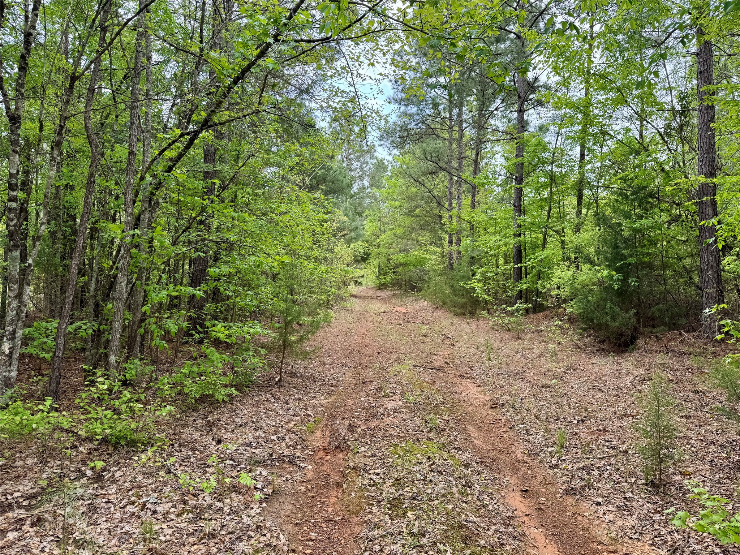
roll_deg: -0.8
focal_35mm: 24
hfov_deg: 71.6
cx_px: 370
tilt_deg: +0.8
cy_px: 278
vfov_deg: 56.8
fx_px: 513
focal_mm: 6.76
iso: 80
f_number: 1.78
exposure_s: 1/598
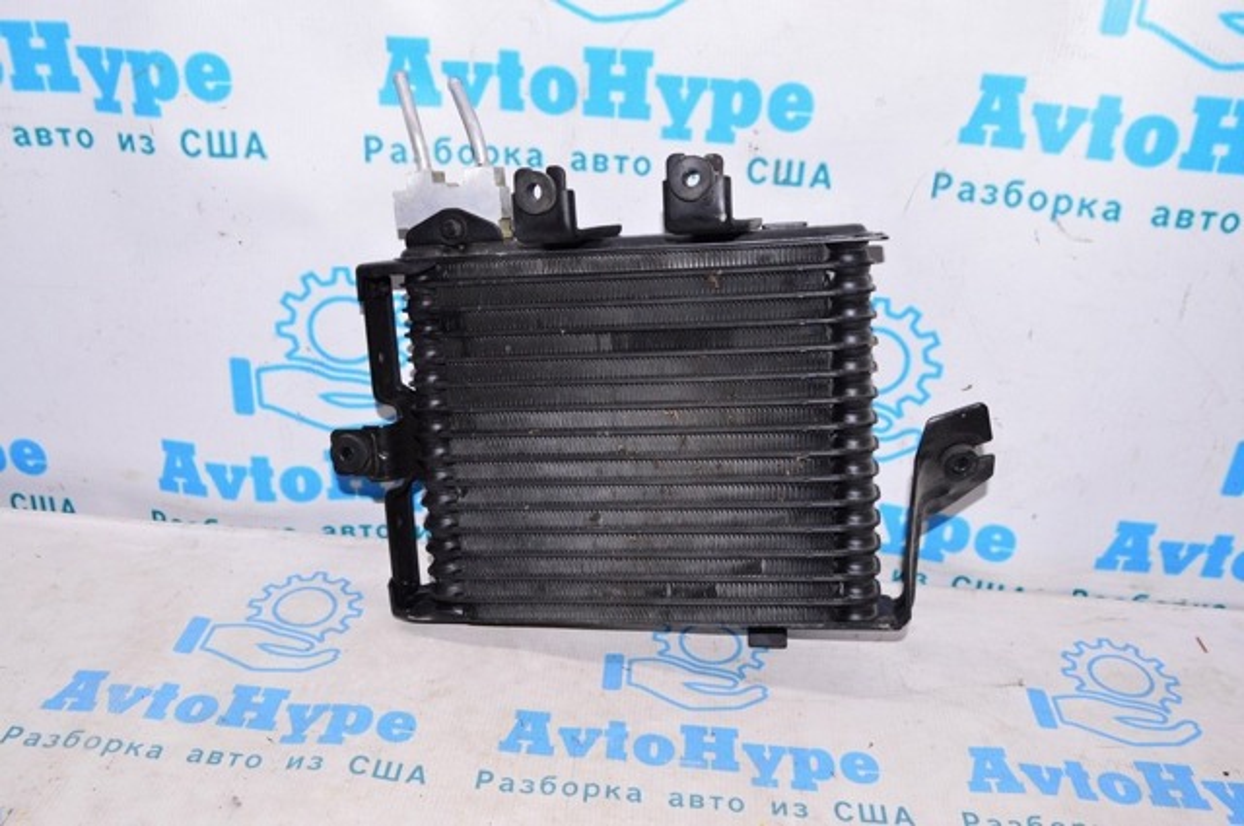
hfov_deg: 57.3
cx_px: 622
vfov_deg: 39.9
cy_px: 413
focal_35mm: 33
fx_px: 1139
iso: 1600
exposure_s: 1/200
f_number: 8
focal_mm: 22
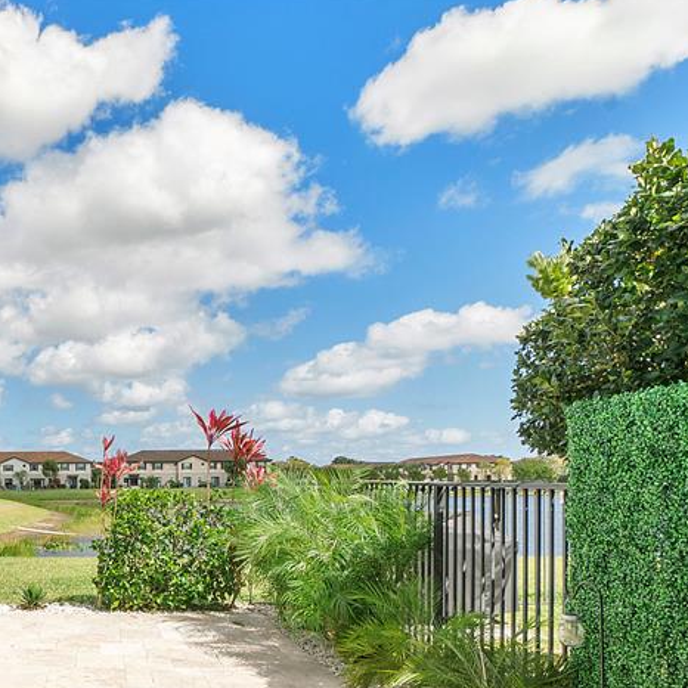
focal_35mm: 28
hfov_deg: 51.8
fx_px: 630
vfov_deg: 55.2
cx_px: 93
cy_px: 495
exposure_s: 1/200
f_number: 11
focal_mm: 10
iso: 100
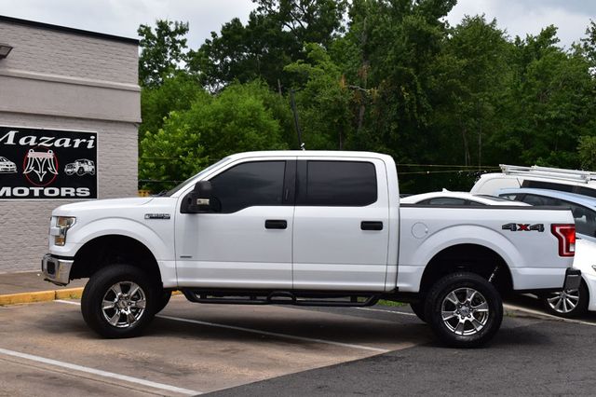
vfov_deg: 25.0
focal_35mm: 54
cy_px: 198
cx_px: 298
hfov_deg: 36.9
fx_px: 894
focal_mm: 36
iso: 320
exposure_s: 1/500
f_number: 11
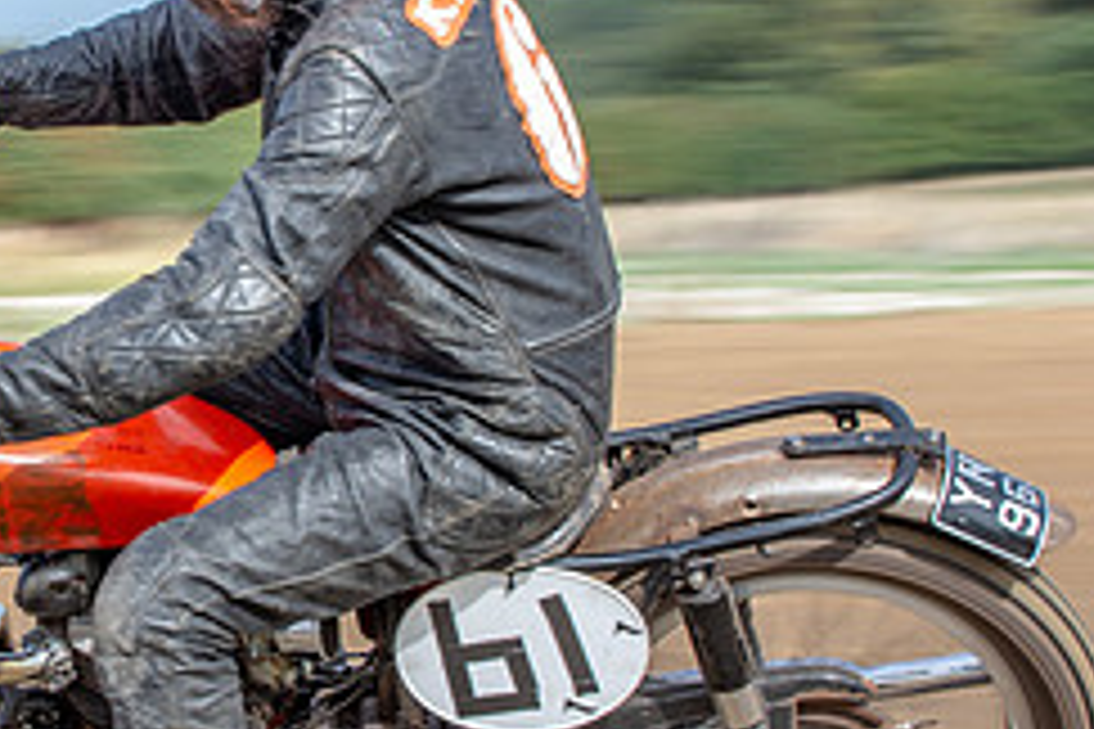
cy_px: 236
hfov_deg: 11.4
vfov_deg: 7.7
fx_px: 5439
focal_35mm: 179
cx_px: -14
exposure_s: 1/125
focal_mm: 50
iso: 125
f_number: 10
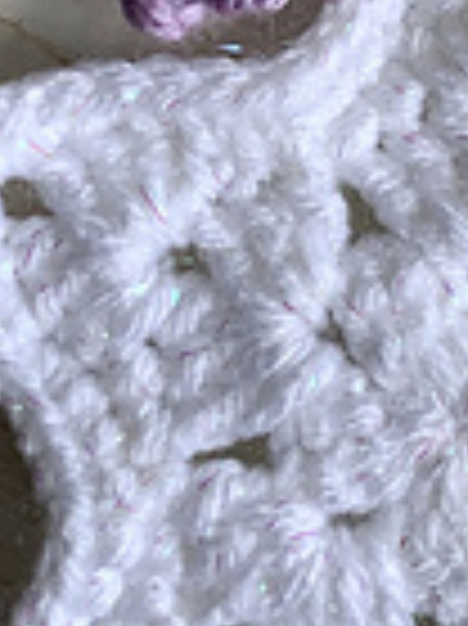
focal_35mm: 120
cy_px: -86
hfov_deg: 12.3
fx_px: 2166
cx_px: 212
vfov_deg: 15.9
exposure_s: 1/229
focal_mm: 4.25
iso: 25
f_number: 1.8
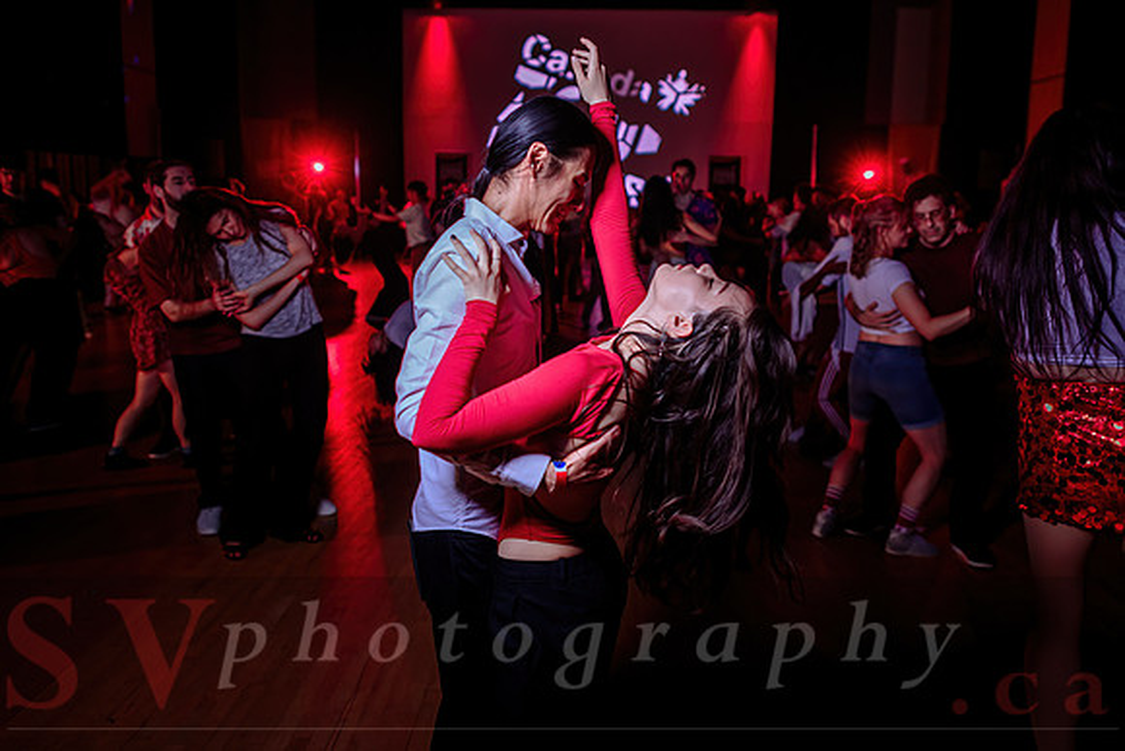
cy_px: 309
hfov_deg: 65.0
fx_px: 882
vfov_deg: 45.9
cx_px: 562
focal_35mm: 28
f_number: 1.8
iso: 800
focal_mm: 24
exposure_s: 1/100
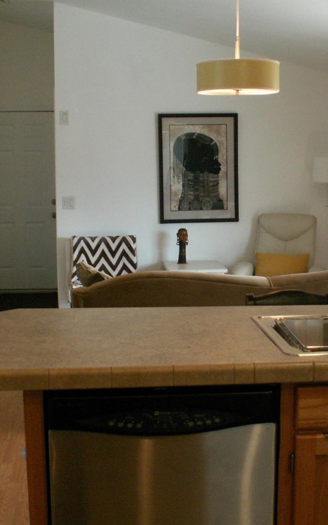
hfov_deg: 23.5
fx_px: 787
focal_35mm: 55
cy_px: 288
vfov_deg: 36.9
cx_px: 196
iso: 160
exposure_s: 1/30
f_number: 2.8
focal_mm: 5.86
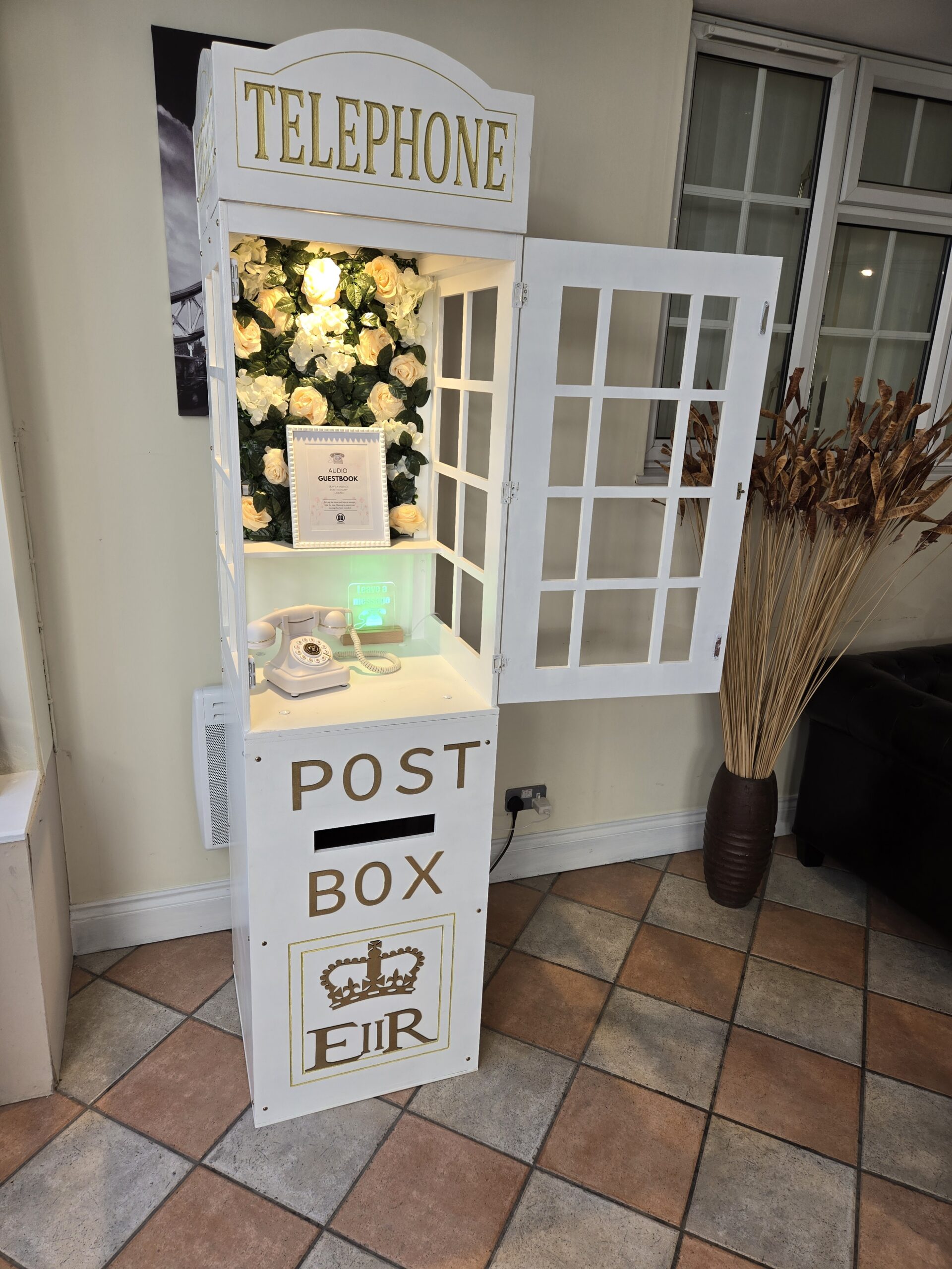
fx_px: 843
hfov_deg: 58.9
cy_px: 634
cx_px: 476
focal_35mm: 23
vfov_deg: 73.9
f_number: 1.8
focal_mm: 5.4
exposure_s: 1/100
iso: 40
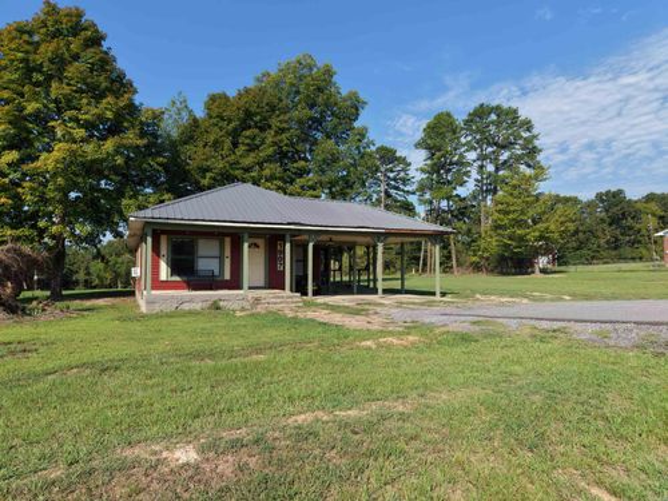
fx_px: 463
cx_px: 334
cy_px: 250
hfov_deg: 71.6
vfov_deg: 56.8
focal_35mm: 24
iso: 150
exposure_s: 1/4000
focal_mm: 8.67
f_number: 1.8
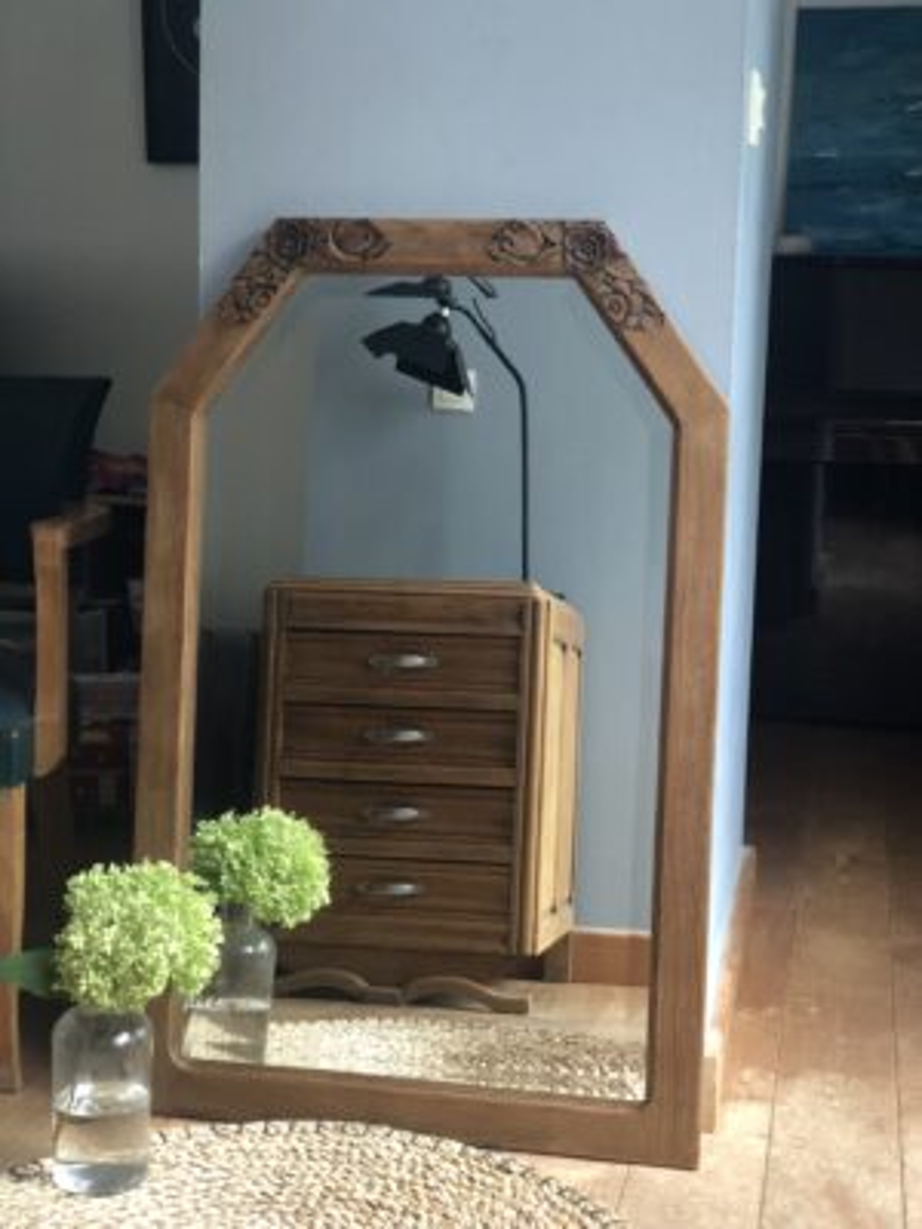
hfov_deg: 28.0
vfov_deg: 36.8
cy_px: 614
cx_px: 461
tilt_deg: -7.5
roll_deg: -1.1
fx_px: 1847
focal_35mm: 52
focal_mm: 6
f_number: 2.4
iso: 125
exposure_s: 1/30
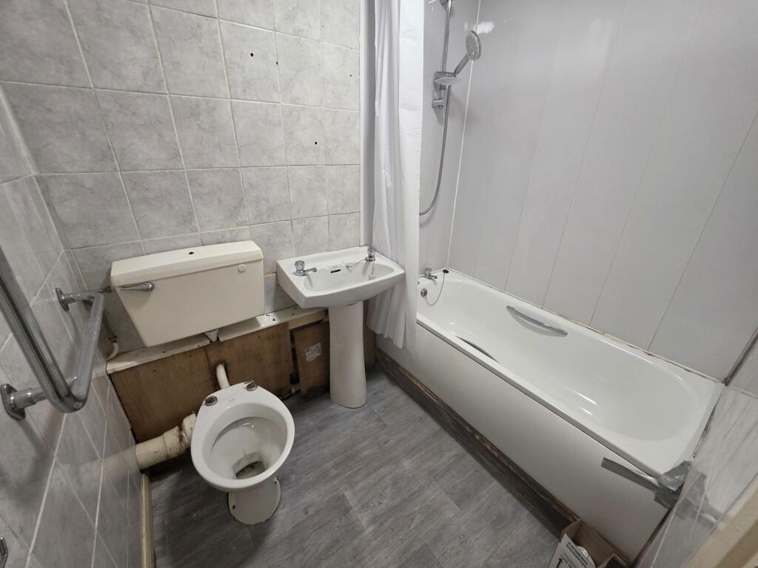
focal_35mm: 13
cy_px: 284
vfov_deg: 89.9
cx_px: 379
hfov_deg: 106.2
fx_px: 285
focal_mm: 2.2
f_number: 1.9
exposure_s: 1/100
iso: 200
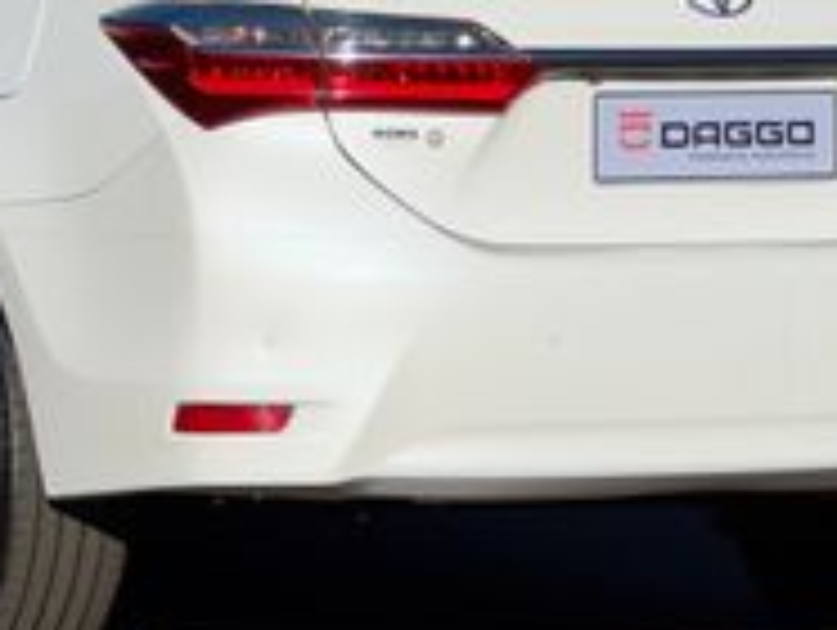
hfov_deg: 10.1
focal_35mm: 195
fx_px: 4721
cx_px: 220
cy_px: -68
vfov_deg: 7.6
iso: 25
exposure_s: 1/1727
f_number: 2.8
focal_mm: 9
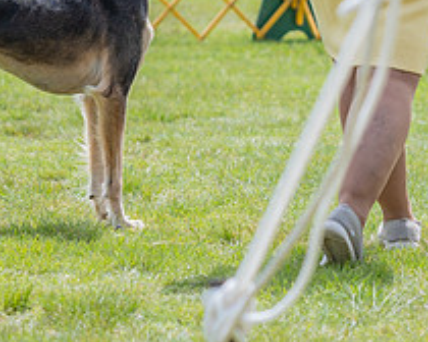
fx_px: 4332
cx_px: 35
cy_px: -157
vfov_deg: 4.5
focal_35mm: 342
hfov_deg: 5.6
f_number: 3.5
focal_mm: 98
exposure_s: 1/1000
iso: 200
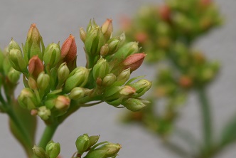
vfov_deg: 10.6
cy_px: 88
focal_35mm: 130
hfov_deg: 15.7
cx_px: 48
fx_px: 853
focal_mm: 48
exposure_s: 1/200
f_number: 8
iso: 400
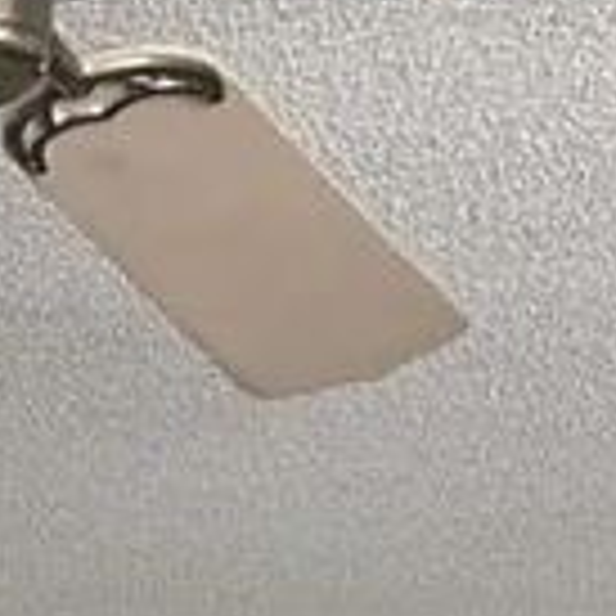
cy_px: 1778
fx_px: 2879
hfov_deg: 11.2
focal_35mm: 143
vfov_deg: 9.7
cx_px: -553
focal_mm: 4.25
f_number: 1.8
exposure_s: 1/60
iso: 50
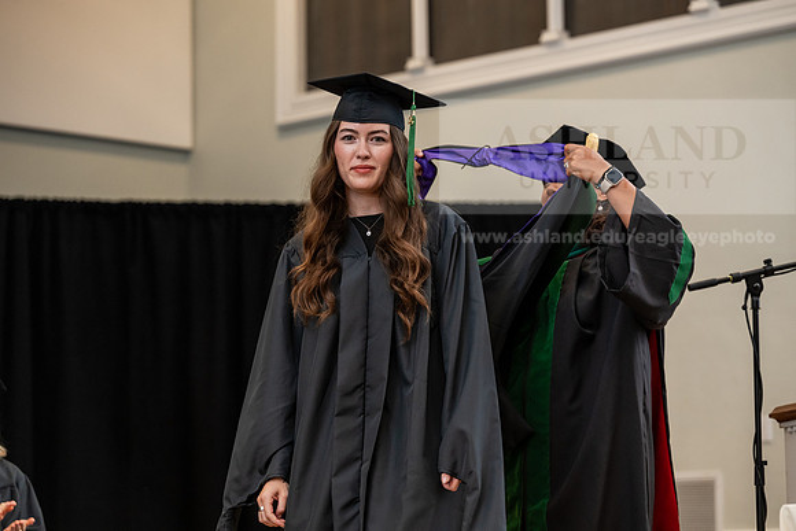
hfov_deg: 18.6
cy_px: 266
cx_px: 398
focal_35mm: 110
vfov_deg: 12.5
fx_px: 2433
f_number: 3.5
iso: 1600
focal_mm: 110
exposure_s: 1/200
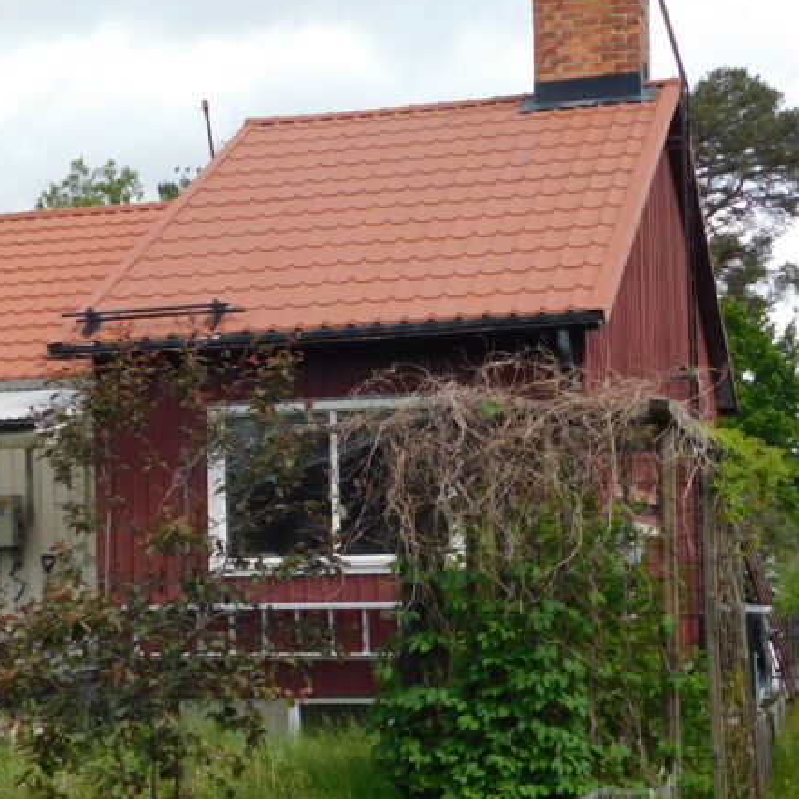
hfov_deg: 22.4
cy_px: 455
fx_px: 2011
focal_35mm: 77
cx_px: 250
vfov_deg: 22.5
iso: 125
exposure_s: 1/640
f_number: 3.6
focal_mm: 7.1
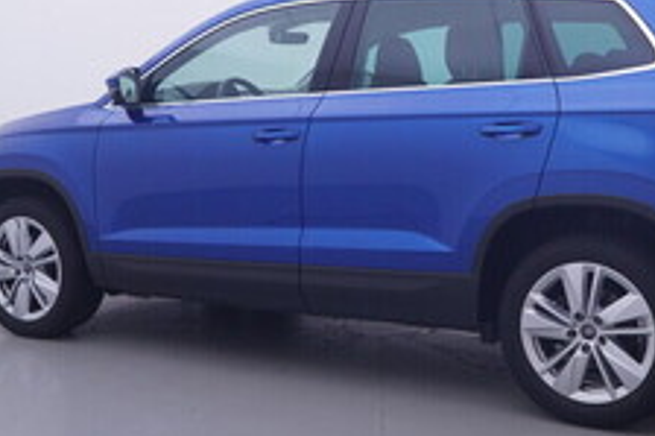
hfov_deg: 35.9
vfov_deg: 24.3
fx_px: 1004
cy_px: 124
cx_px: 423
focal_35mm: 55
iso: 200
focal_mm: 15
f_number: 5
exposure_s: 1/80
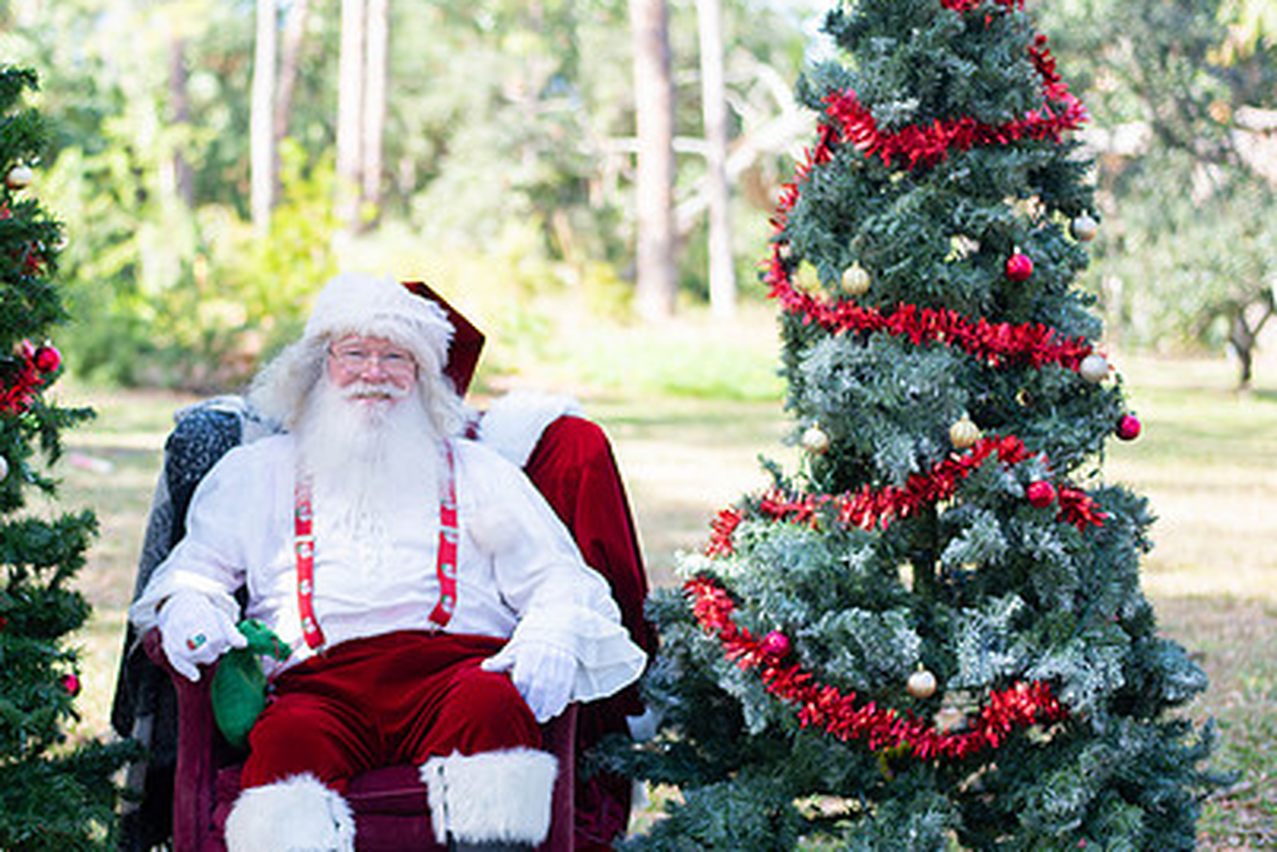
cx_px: 402
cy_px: 493
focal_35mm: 72
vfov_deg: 18.9
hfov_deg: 27.8
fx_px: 2555
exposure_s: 1/400
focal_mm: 50
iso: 100
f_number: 2.5
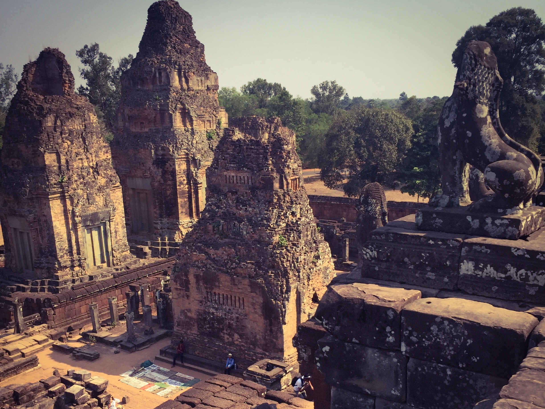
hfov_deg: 47.9
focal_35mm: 39
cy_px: 204
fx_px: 614
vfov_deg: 36.8
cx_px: 272
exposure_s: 1/1980
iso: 32
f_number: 2.2
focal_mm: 4.15
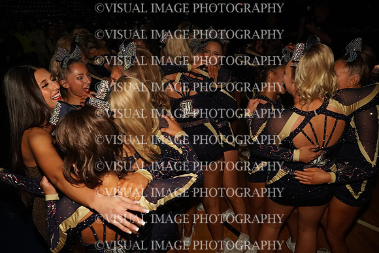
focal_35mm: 27
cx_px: 190
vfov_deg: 48.0
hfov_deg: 67.4
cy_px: 126
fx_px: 284
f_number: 5.6
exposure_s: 1/250
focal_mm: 18
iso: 2500
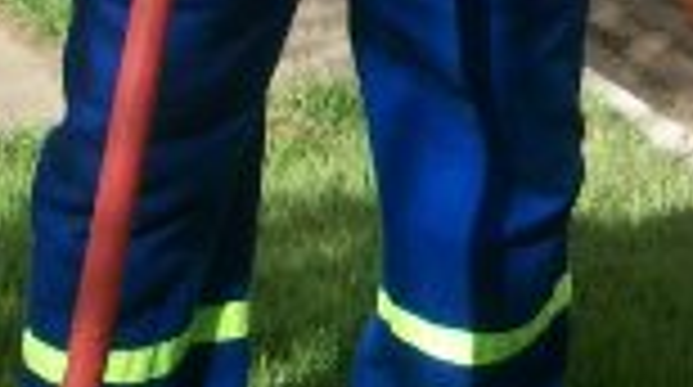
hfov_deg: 13.9
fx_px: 2733
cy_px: -576
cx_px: 904
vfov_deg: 7.5
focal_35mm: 149
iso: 80
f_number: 3.1
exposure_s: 1/640
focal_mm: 6.3
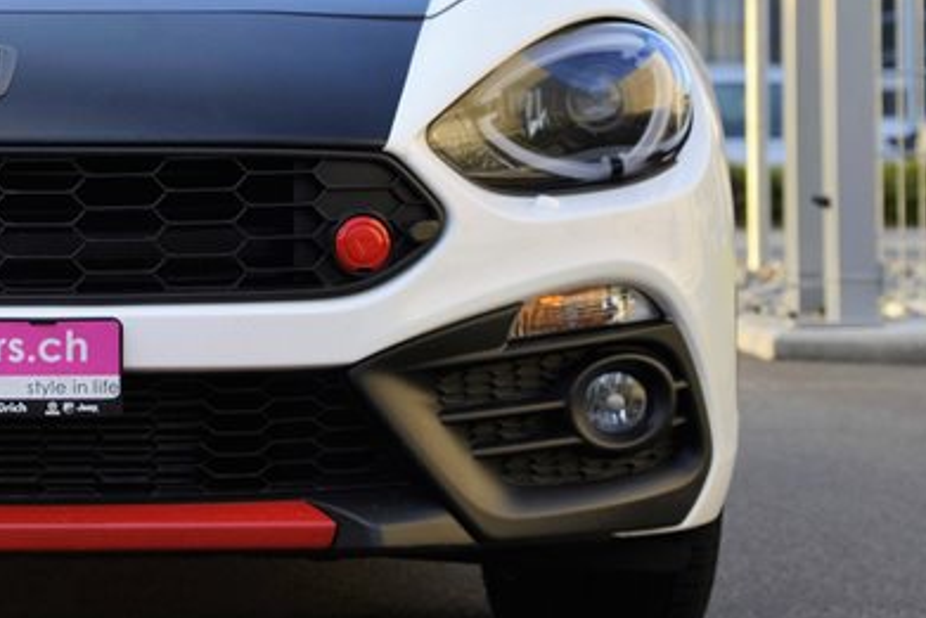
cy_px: 105
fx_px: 3911
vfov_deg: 9.0
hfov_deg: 13.2
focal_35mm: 152
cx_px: -126
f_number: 5.6
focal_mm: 62
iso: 280
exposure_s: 1/125
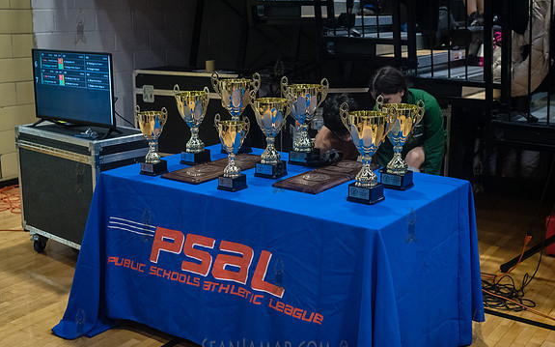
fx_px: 665
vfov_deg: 29.2
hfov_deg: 45.3
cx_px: 286
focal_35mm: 44
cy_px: 148
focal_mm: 35
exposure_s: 1/400
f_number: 4
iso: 6400
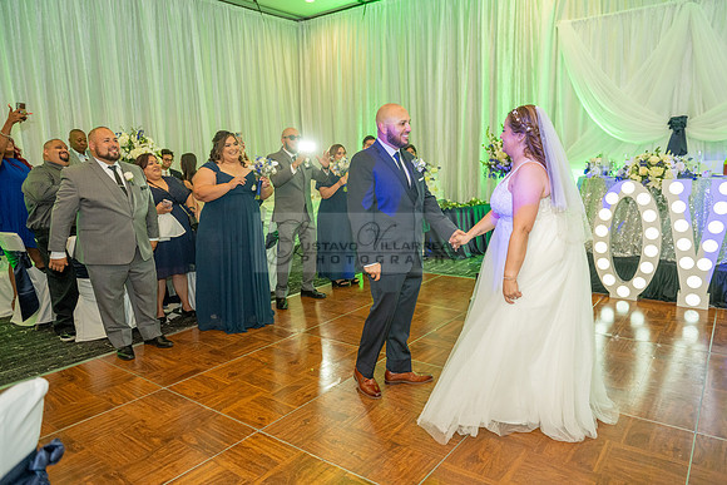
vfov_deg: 53.2
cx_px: 364
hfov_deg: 73.7
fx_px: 485
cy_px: 242
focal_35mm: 24
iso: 1600
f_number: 3.5
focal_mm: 24
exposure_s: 1/160
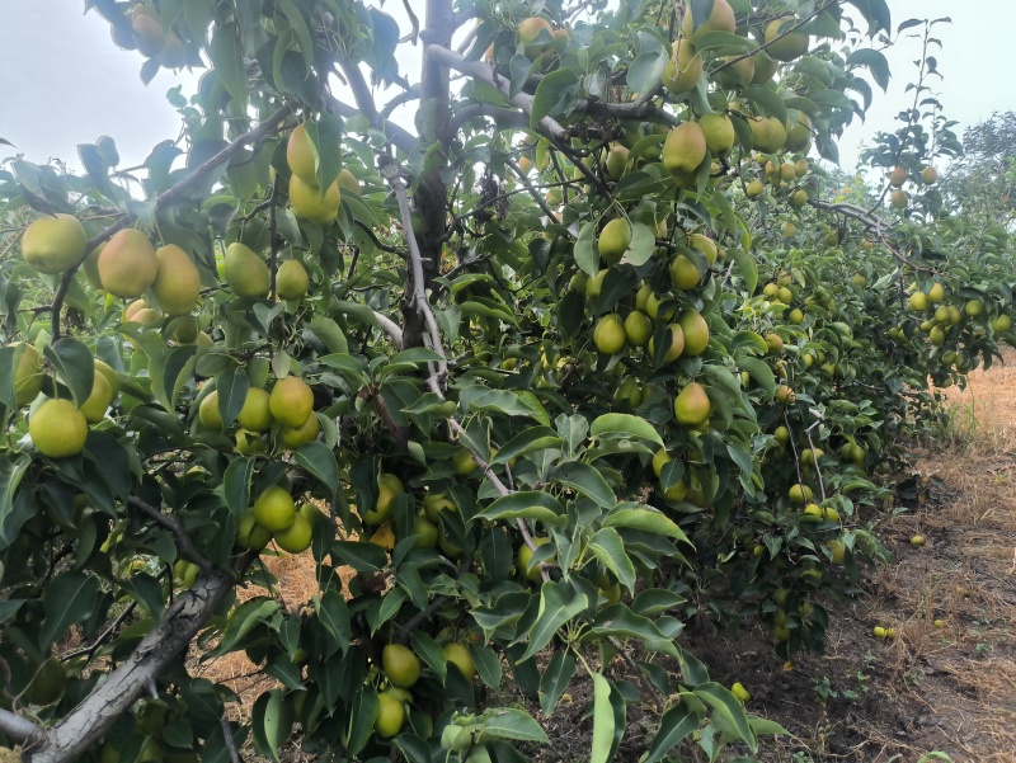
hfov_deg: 73.9
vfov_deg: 58.9
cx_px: 508
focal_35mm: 23
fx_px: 675
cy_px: 382
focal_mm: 4.69
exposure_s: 1/394
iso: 50
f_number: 1.79
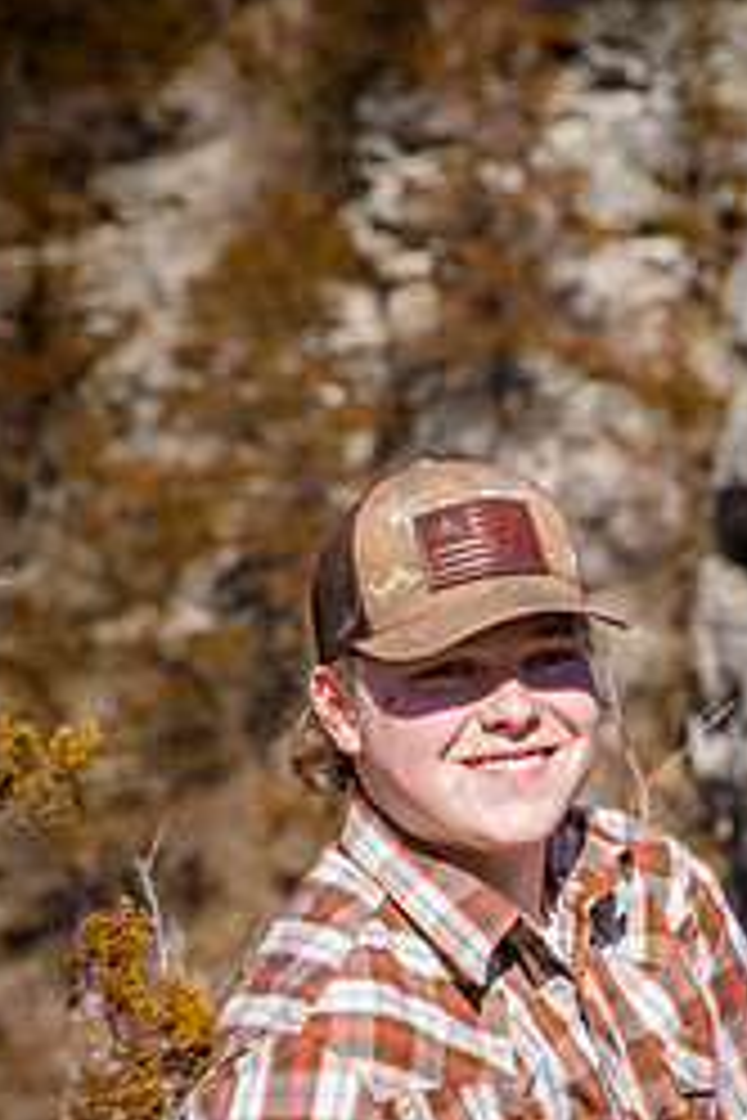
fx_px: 8714
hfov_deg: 4.9
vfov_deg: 7.3
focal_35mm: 280
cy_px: 918
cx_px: 616
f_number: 11
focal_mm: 155
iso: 800
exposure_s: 1/1000
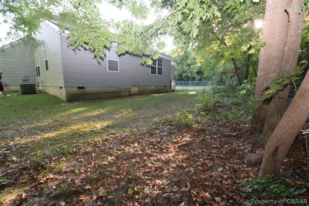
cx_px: 154
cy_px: 103
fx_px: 129
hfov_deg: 100.4
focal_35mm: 15
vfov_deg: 77.3
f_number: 5.6
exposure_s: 1/125
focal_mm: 10
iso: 800
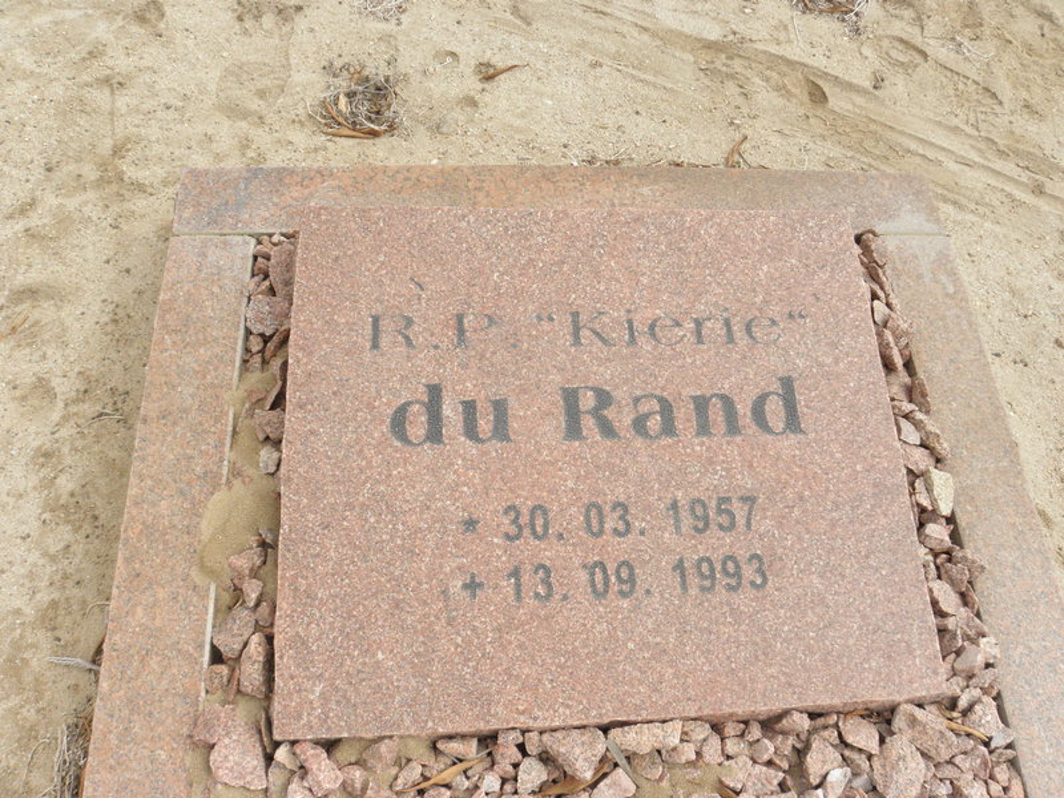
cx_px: 532
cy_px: 399
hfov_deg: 65.3
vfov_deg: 51.4
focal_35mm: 27
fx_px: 830
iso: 200
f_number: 5.6
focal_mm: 4.83
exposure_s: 1/800
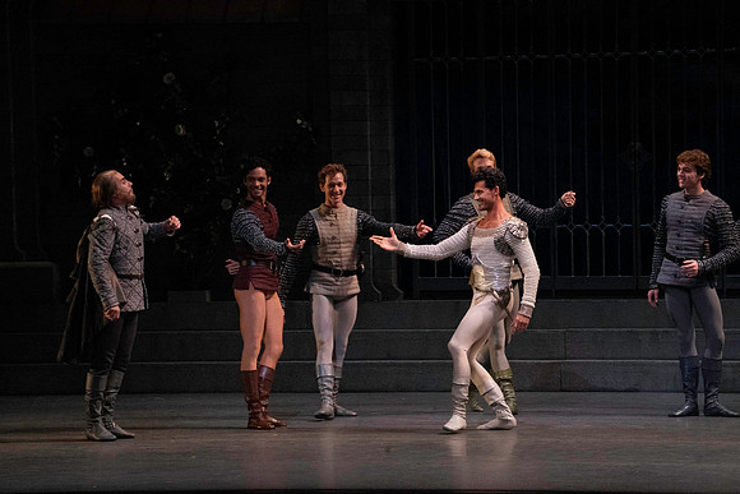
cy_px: 247
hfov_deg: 10.3
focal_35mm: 200
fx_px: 4112
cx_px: 370
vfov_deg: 6.9
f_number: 13
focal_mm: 200
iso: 16000
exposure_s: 1/400
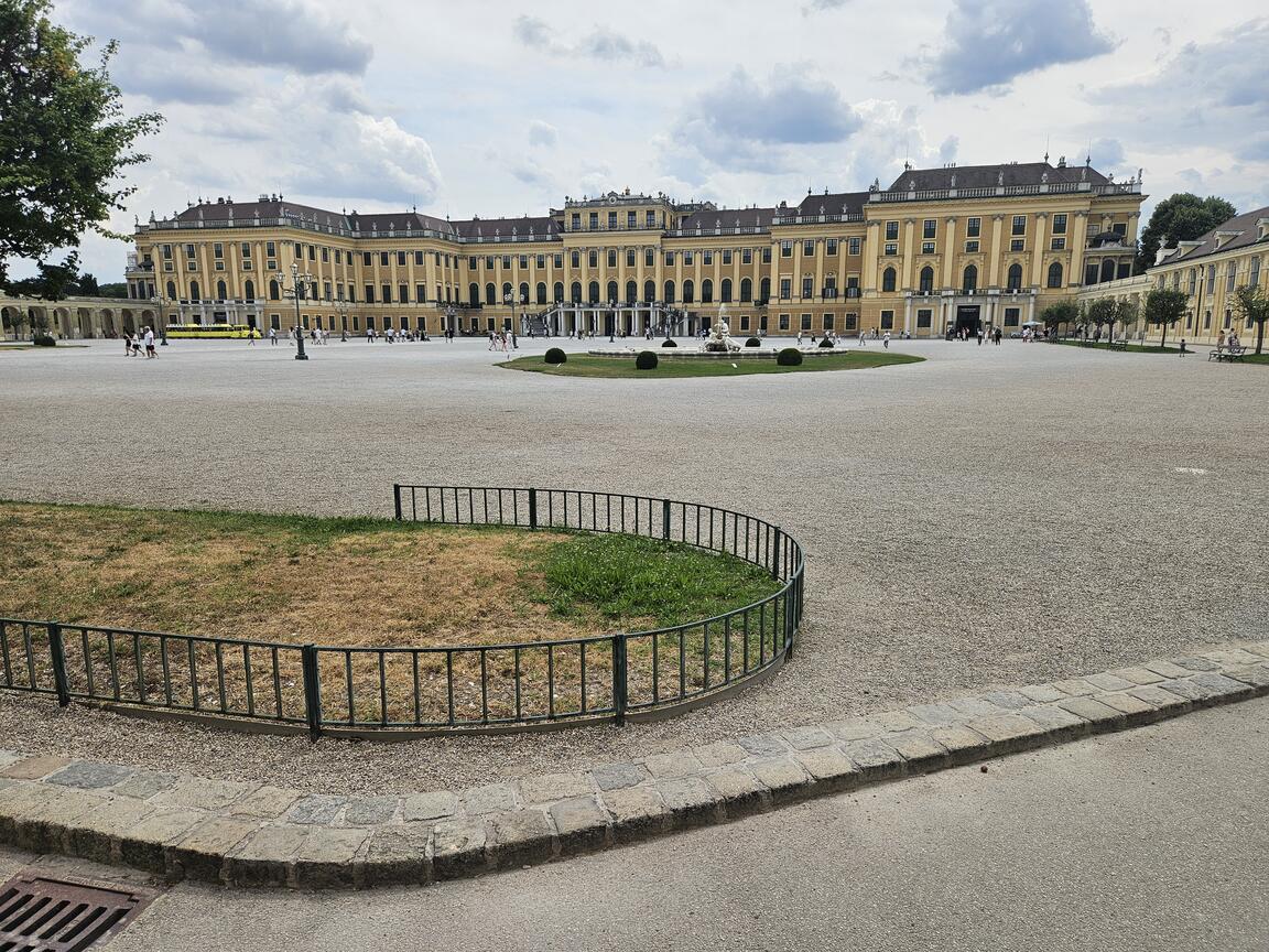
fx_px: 843
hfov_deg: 73.9
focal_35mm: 23
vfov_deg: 58.9
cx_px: 634
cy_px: 476
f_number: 1.8
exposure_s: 1/3084
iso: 25
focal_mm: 5.4
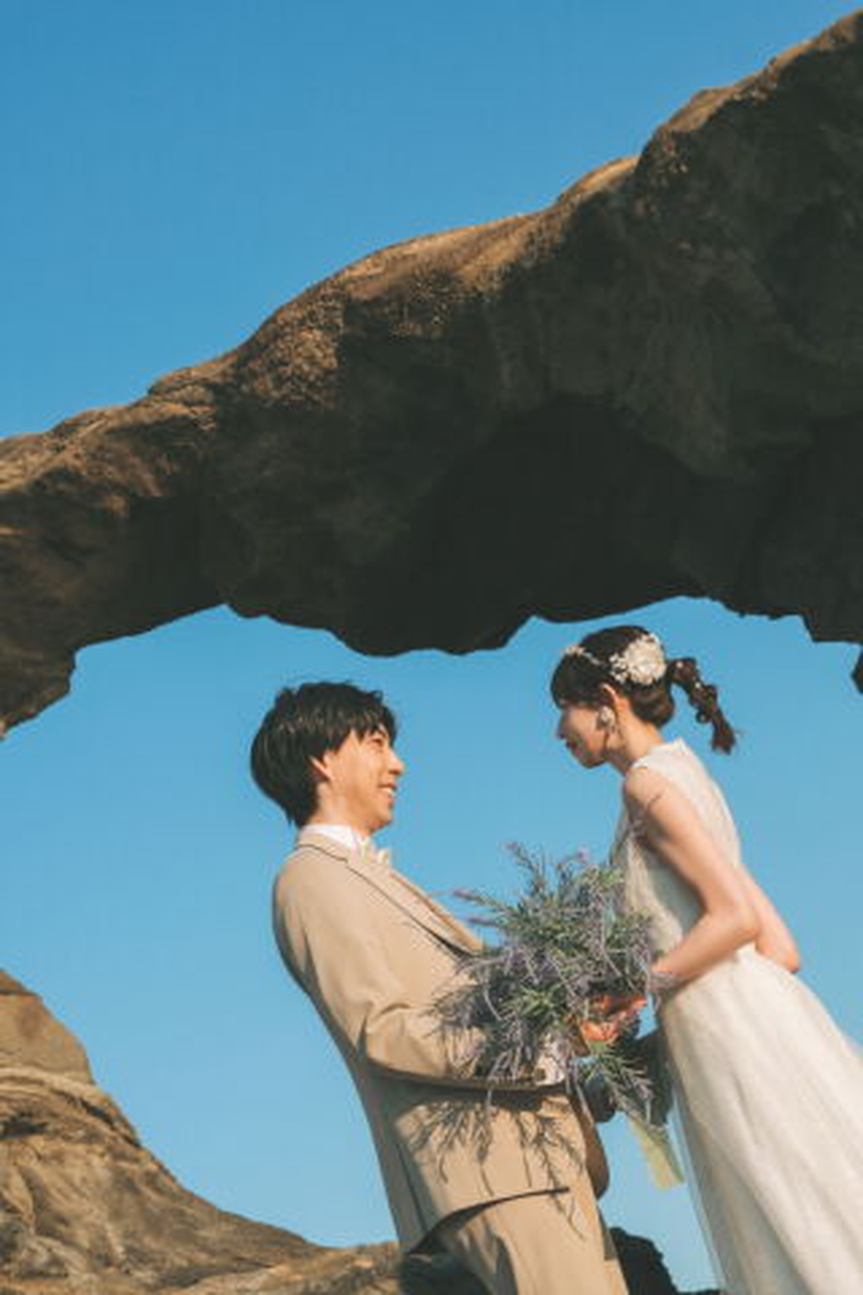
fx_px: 2697
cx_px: 432
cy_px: 648
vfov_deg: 27.0
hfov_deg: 18.2
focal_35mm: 75
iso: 160
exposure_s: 1/400
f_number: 6.4
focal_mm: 50
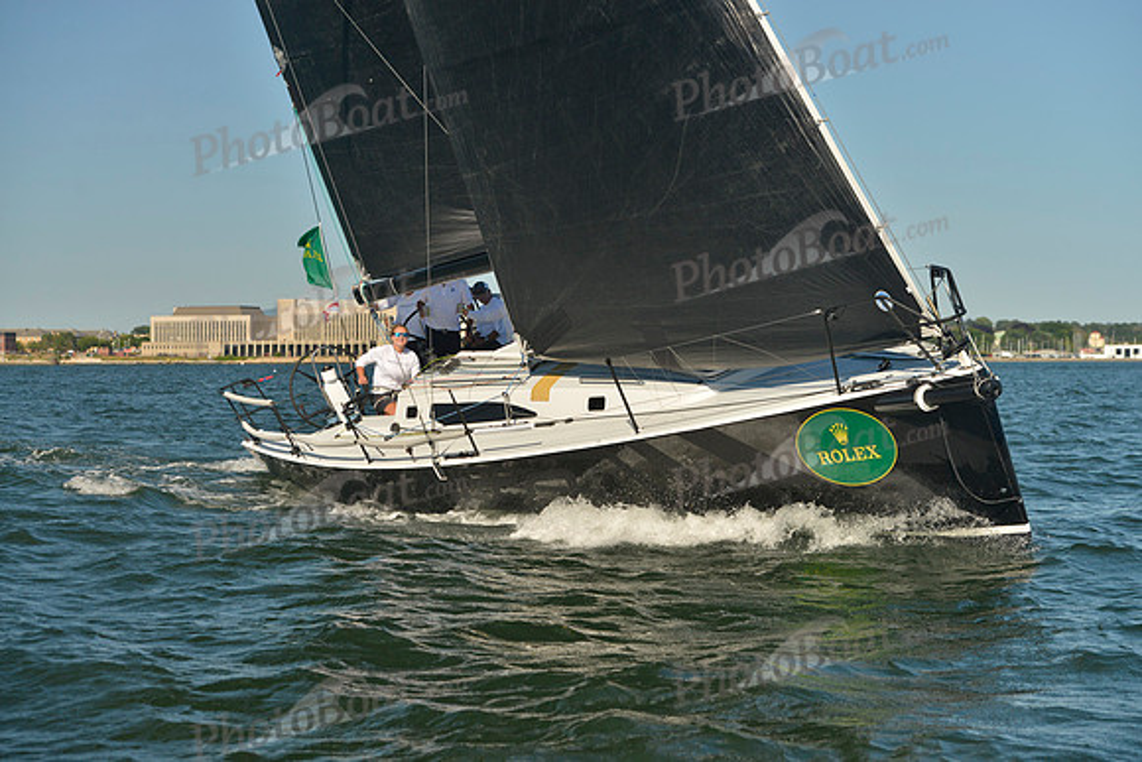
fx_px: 2221
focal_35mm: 70
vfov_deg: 19.5
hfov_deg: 28.8
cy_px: 381
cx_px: 571
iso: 400
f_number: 5.6
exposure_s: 1/1250
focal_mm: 70
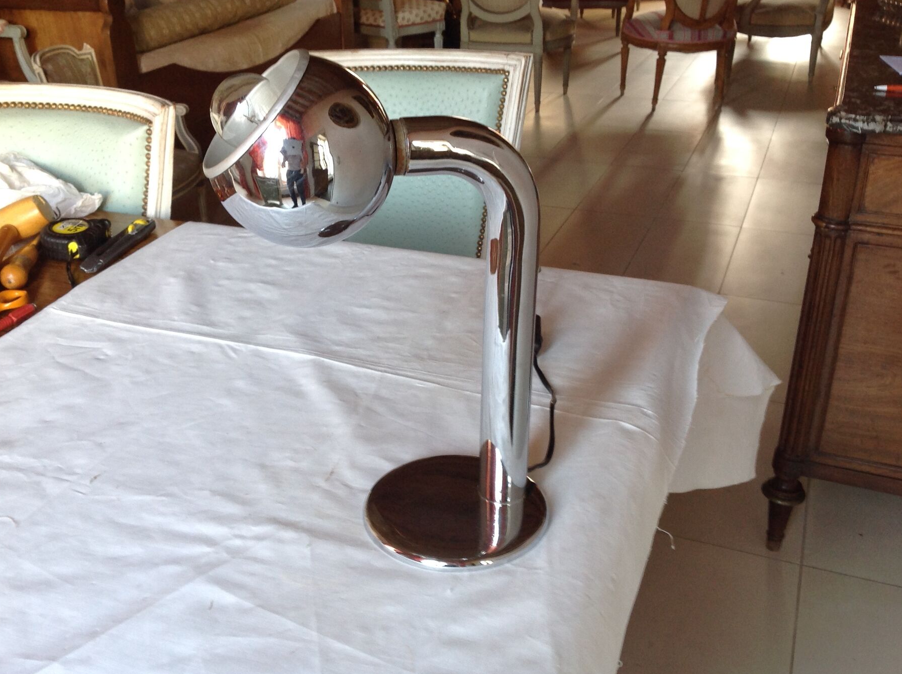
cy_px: 332
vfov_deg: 36.7
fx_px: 1015
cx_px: 431
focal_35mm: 39
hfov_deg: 47.9
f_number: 2.4
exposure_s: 1/15
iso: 80
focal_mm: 4.28
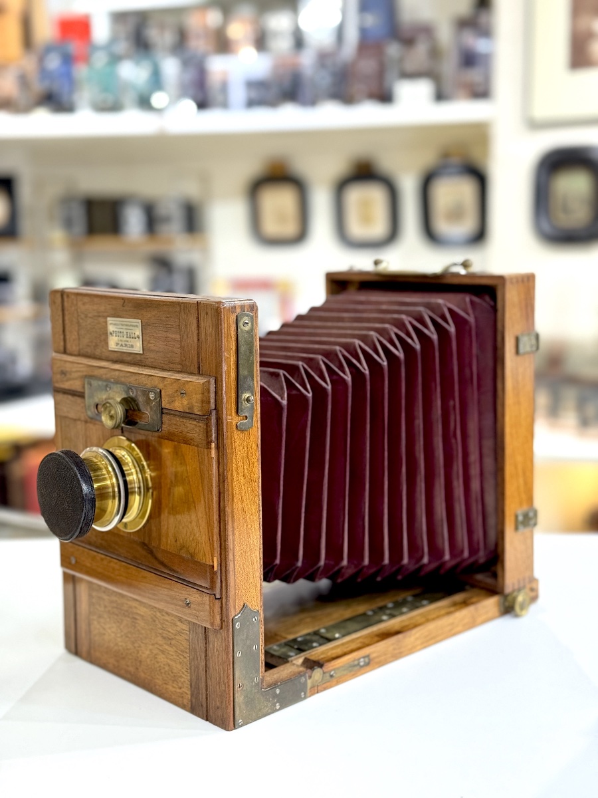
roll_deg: +1.8
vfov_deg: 39.7
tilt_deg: -8.7
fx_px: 1106
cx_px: 299
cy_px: 399
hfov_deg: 30.3
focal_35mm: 48
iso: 320
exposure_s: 1/33
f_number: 1.78
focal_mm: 6.76
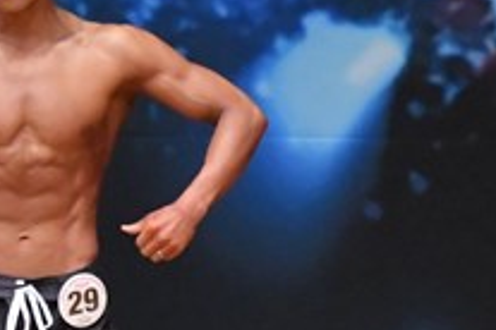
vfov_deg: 1.3
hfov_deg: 1.9
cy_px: 282
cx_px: -126
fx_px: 14700
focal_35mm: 1067
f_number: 5.6
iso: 8000
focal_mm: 190
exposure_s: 1/400
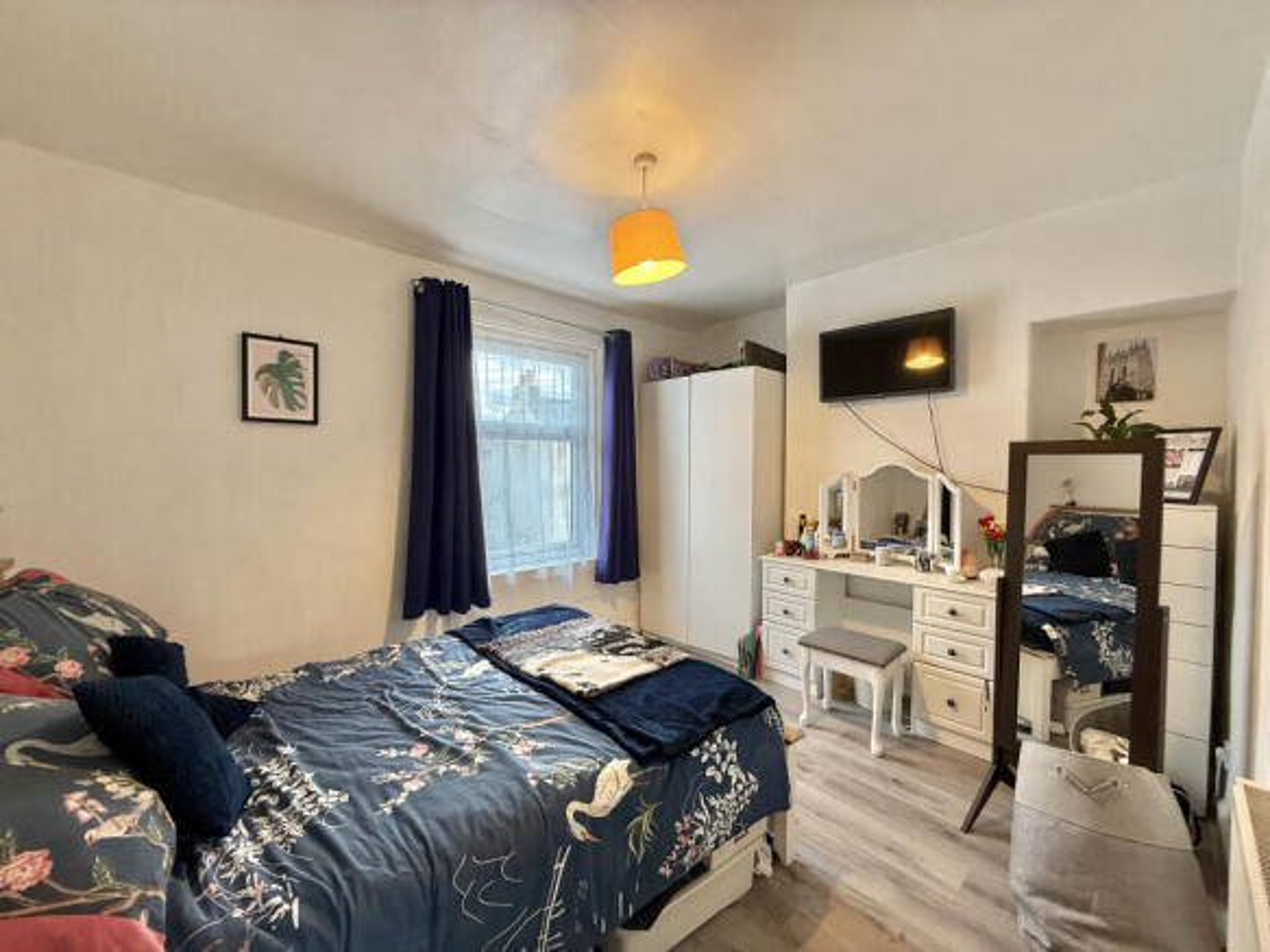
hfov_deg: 102.1
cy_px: 476
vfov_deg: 85.7
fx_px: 514
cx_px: 635
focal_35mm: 14
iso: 125
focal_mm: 2.22
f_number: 2.2
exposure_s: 1/100
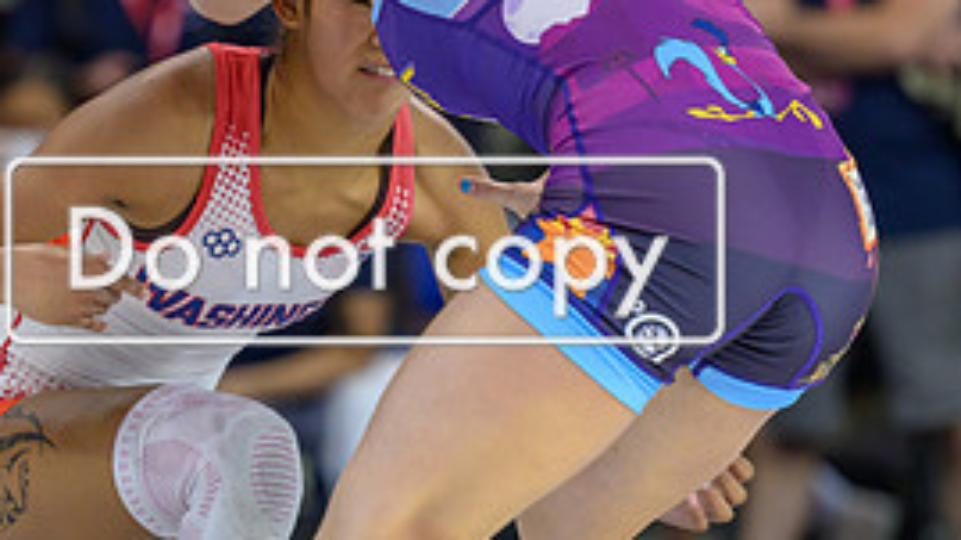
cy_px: 205
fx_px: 9322
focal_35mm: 366
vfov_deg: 3.3
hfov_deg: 5.9
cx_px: 268
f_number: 2.8
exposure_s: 1/800
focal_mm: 145
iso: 1800
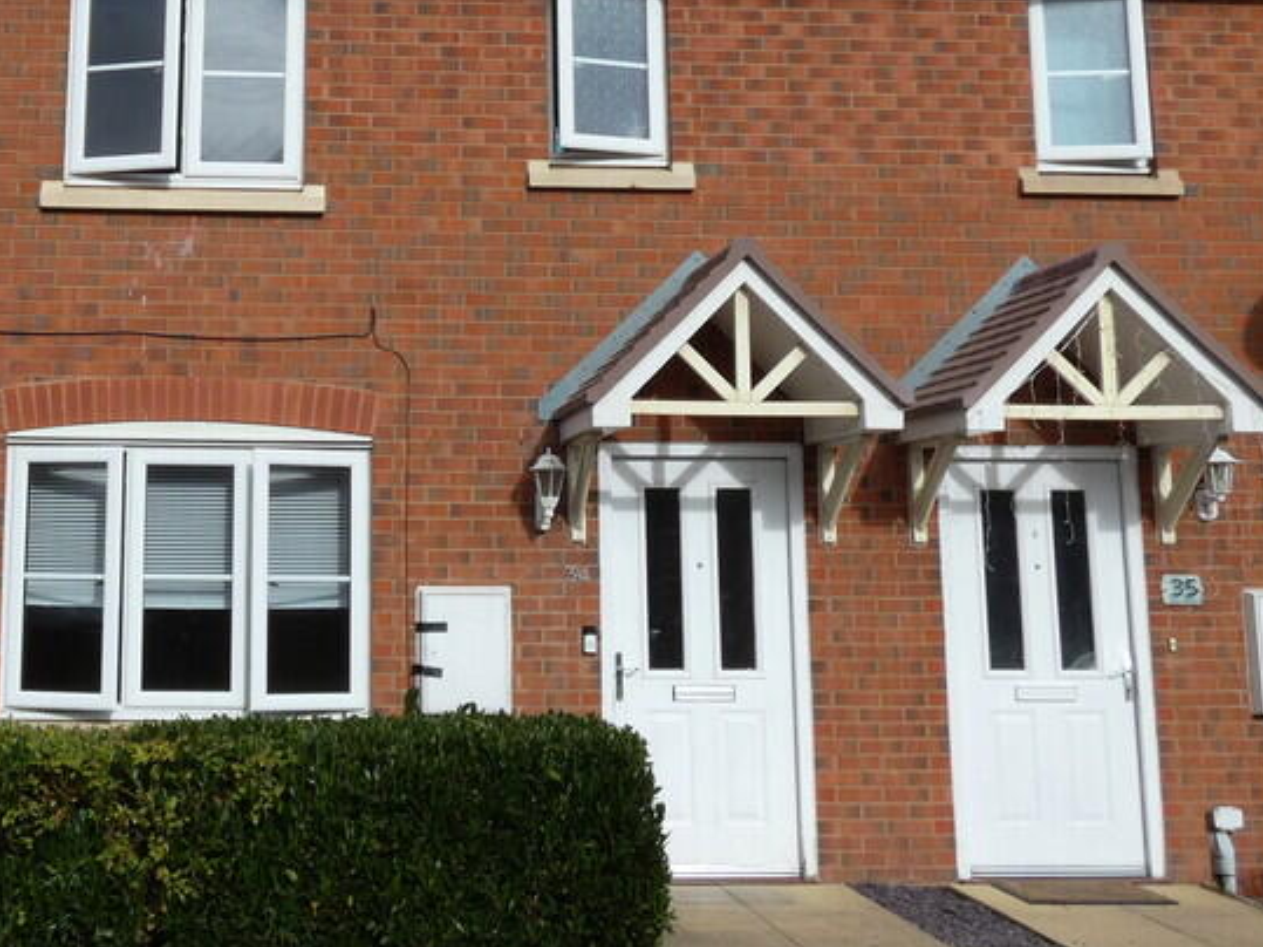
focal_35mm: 38
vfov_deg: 37.6
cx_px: 316
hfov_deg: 47.2
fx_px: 1386
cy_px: 389
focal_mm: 3.6
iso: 80
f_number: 4.5
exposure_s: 1/800
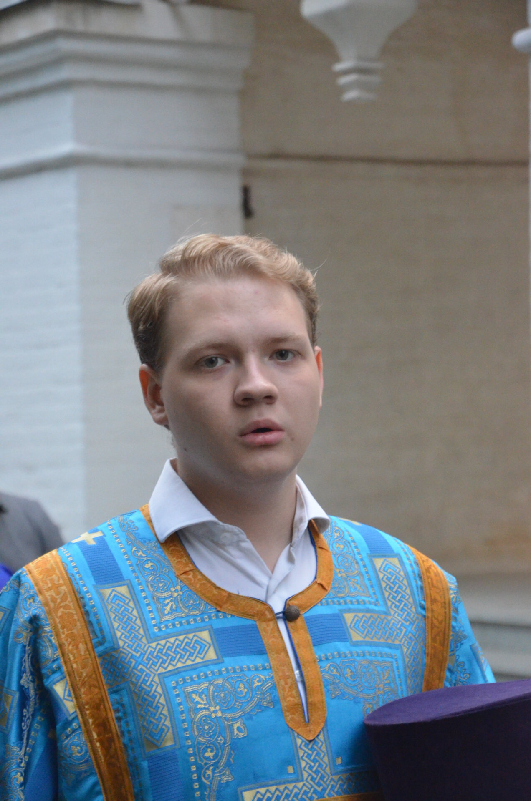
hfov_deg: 11.4
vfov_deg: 17.1
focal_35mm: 120
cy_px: 400
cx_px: 266
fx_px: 2666
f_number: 5.3
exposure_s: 1/250
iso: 4500
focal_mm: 80
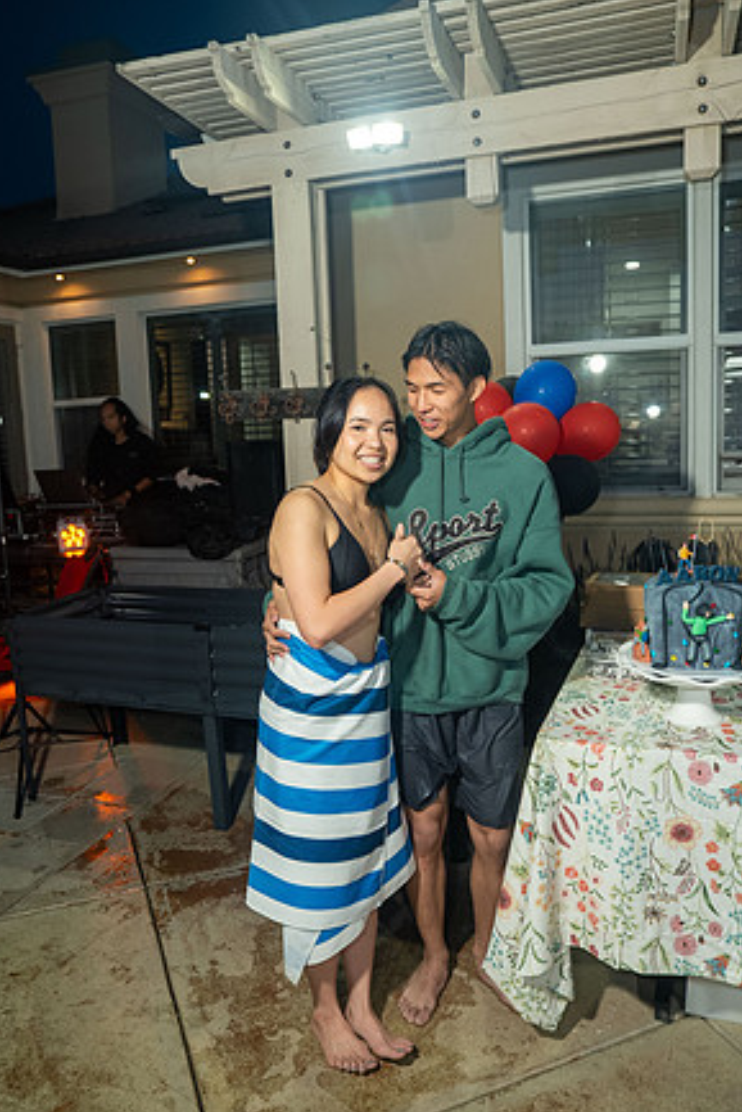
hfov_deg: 48.0
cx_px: 367
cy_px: 550
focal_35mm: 27
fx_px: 834
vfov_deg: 67.4
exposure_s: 1/160
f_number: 3.5
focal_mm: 26
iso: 640
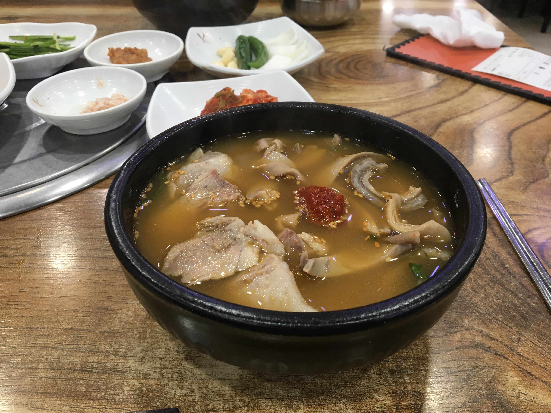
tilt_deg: -38.2
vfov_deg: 48.2
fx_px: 462
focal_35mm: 29
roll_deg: -0.5
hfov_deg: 61.7
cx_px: 276
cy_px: 206
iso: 64
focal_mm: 4.15
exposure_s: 1/30
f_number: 2.2
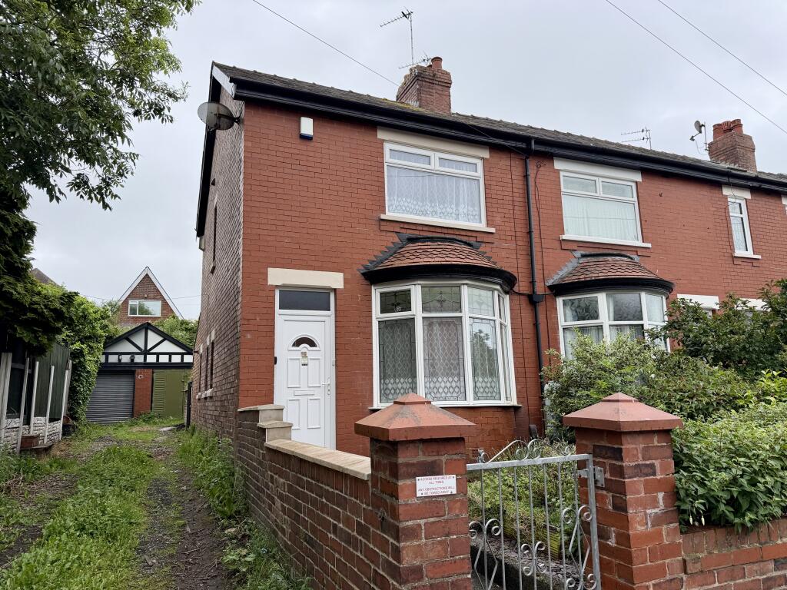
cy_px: 295
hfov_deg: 71.6
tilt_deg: +10.2
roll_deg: +2.4
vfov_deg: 56.8
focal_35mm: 24
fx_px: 546
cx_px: 394
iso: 80
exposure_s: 1/1618
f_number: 1.78
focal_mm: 6.76
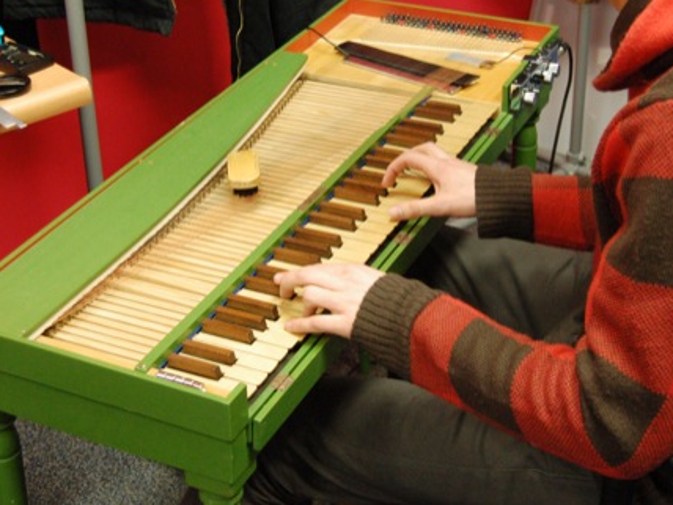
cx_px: 344
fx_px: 1341
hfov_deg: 28.2
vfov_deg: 21.3
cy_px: 186
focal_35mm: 69
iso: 1600
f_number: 4.5
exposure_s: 1/30
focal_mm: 32
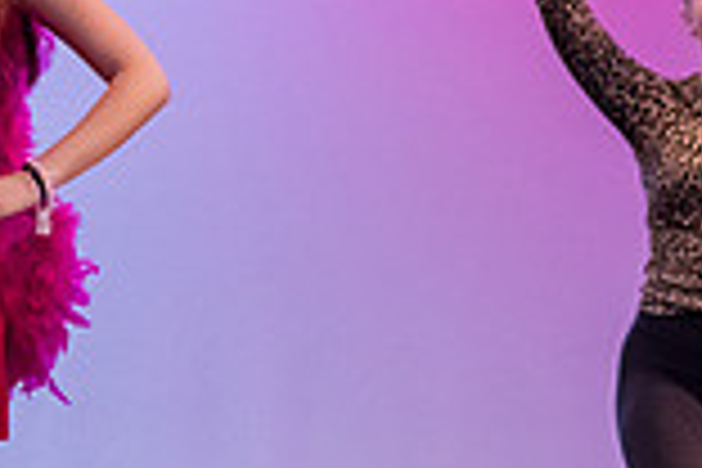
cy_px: 160
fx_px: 6883
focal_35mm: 353
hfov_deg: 5.7
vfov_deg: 3.9
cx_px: 1220
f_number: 3.2
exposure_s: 1/250
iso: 4000
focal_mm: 95
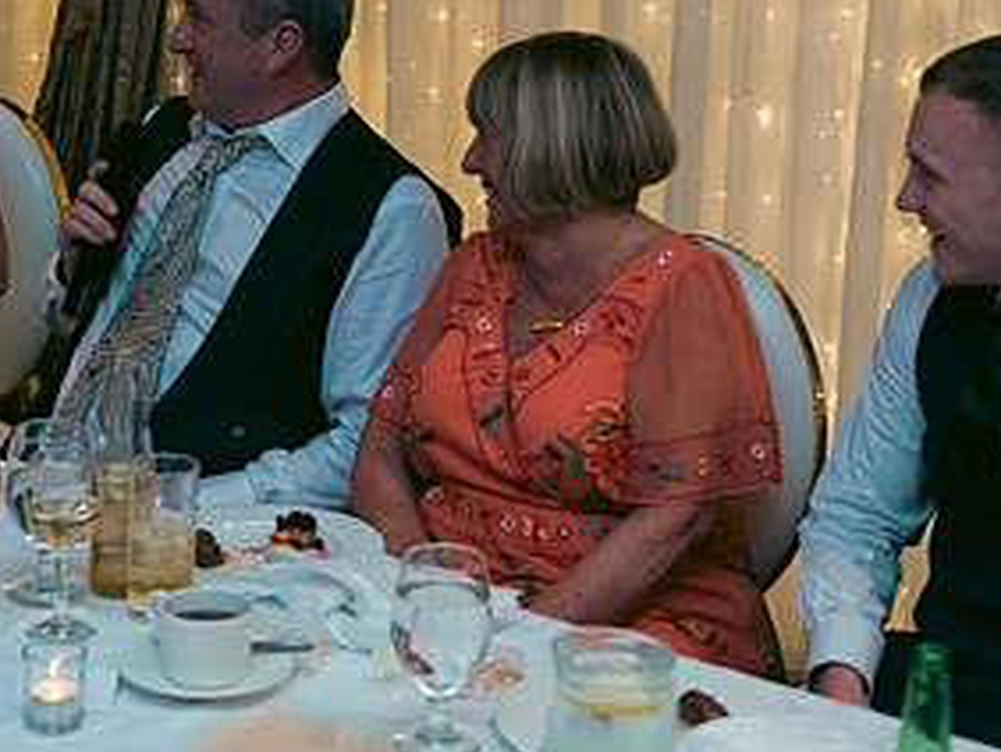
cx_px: 337
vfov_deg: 16.5
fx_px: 2576
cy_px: 144
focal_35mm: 89
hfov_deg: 21.9
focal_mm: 45
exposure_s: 1/160
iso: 800
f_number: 3.5
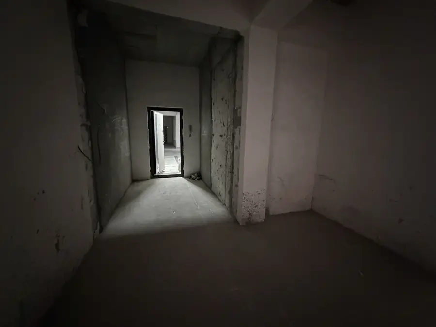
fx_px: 176
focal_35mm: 14
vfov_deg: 85.7
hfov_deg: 102.1
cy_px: 164
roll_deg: -1.2
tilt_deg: -10.1
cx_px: 218
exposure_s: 1/30
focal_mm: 2.22
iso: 3200
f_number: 2.2
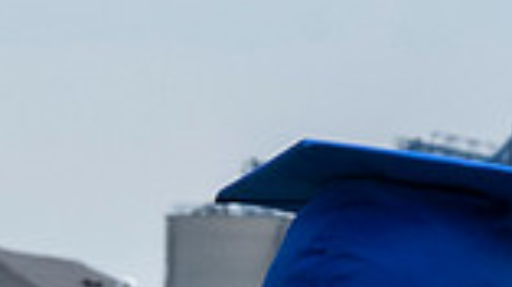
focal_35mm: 706
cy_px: 528
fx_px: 9577
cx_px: -470
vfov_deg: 1.7
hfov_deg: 3.0
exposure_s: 1/250
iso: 200
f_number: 13
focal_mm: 70
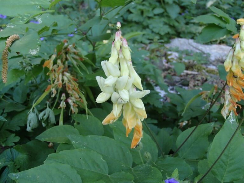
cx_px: 122
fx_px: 261
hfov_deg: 50.1
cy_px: 92
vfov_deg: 38.7
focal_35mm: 37
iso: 250
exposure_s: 1/160
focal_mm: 6.64
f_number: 4.7
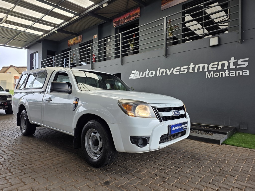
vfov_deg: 58.9
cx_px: 128
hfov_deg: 73.9
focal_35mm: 23
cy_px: 96
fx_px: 169
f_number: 1.7
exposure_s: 1/180
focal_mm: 6.25
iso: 80
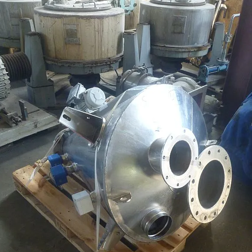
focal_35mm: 34
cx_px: 125
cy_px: 163
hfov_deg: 48.4
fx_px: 280
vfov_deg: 47.8
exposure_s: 1/40
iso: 400
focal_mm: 4.9
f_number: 3.3
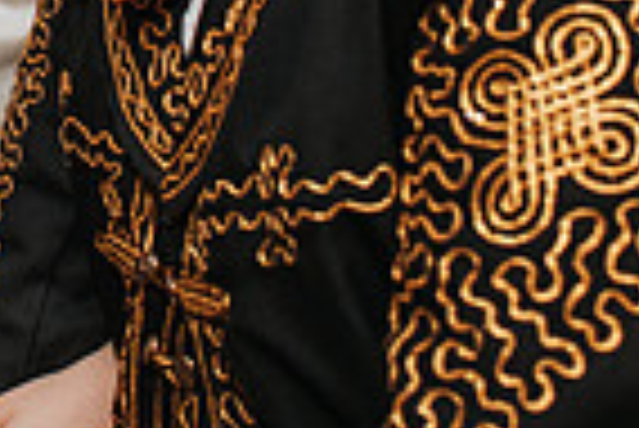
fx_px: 2630
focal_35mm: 148
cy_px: -232
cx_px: -194
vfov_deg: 9.0
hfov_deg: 13.4
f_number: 3.5
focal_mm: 35
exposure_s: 1/200
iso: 1000
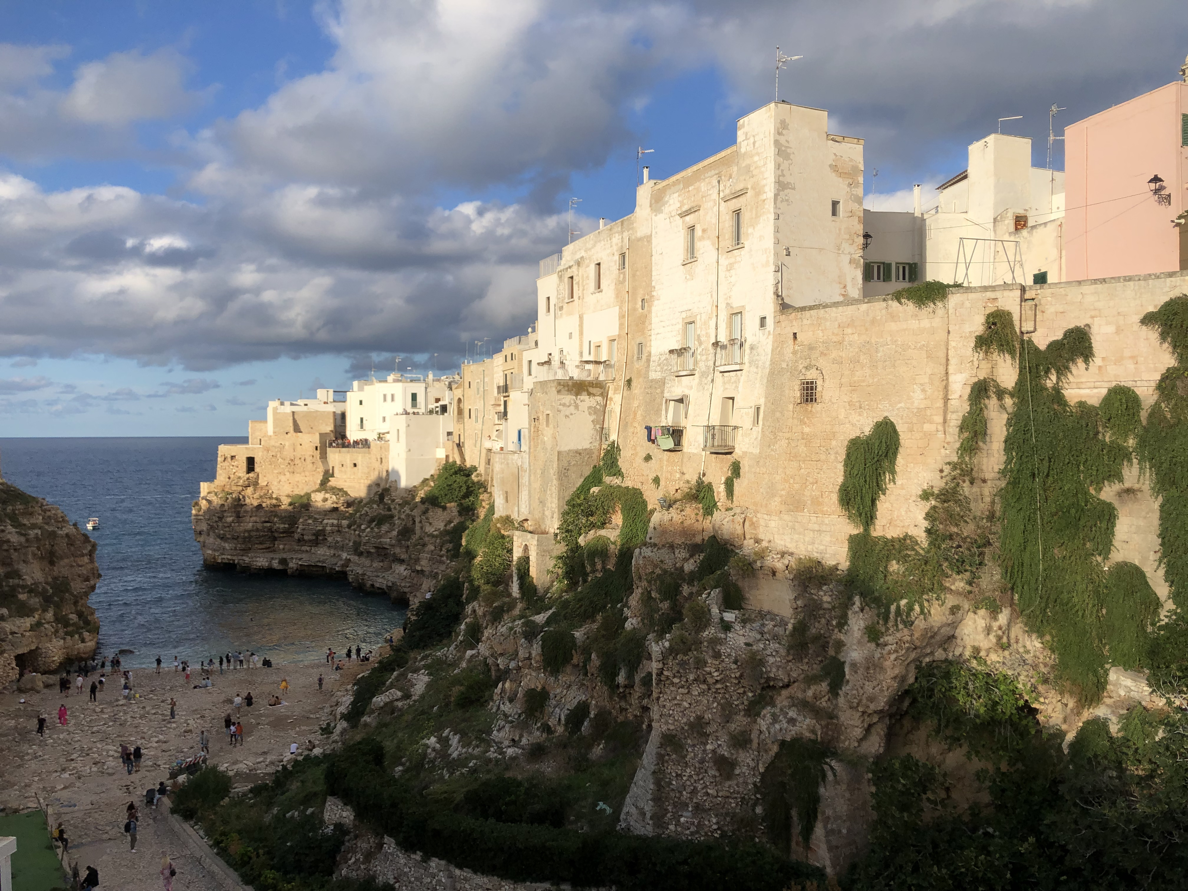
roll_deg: +0.8
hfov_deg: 63.4
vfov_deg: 49.7
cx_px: 594
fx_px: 961
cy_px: 446
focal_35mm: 28
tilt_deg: -1.0
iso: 20
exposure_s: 1/2288
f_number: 1.8
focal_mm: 4
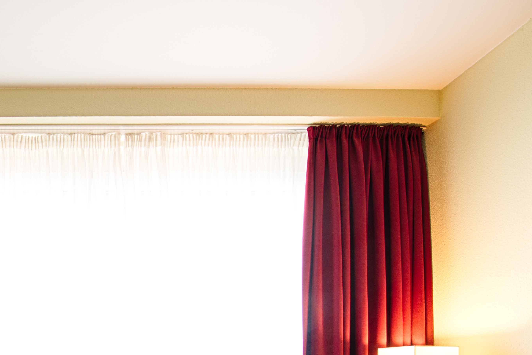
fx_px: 562
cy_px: 397
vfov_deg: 31.0
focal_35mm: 38
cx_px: -83
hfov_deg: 39.2
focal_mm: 14
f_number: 8
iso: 100
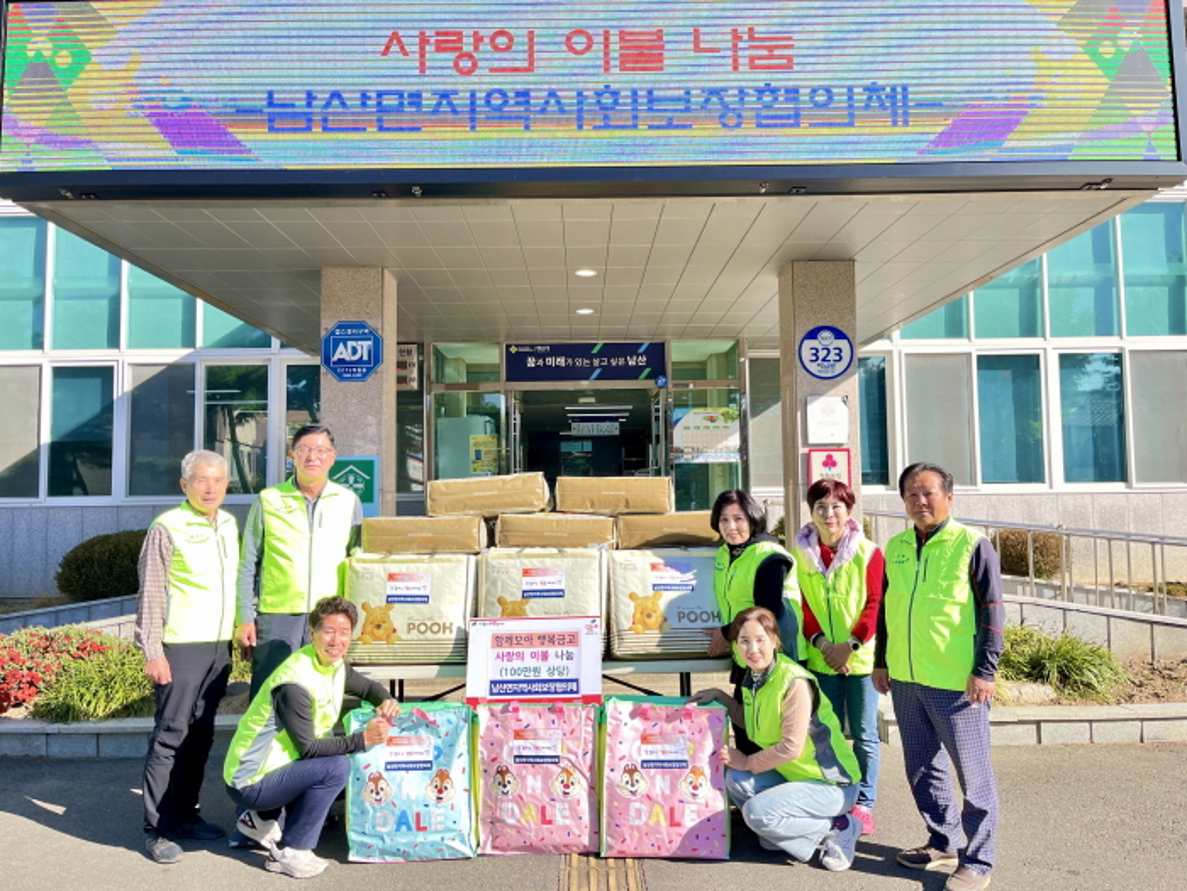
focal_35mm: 26
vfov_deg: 53.1
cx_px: 594
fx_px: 892
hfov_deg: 67.3
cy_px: 446
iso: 50
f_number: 1.6
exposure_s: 1/680
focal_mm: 5.1
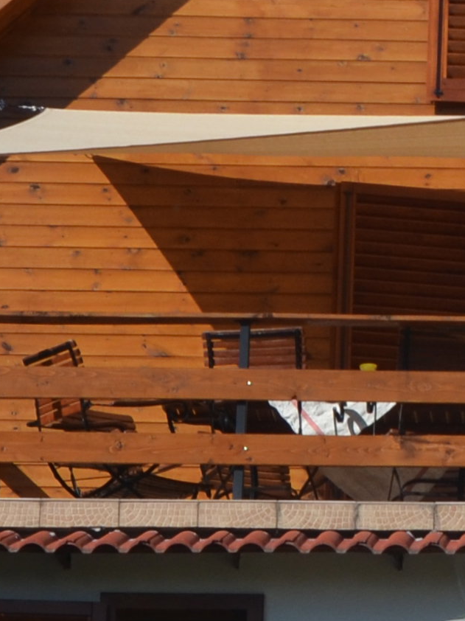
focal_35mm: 236
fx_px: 4229
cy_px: 133
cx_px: 863
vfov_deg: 8.4
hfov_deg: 6.2
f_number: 8
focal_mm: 28
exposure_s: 1/250
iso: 200
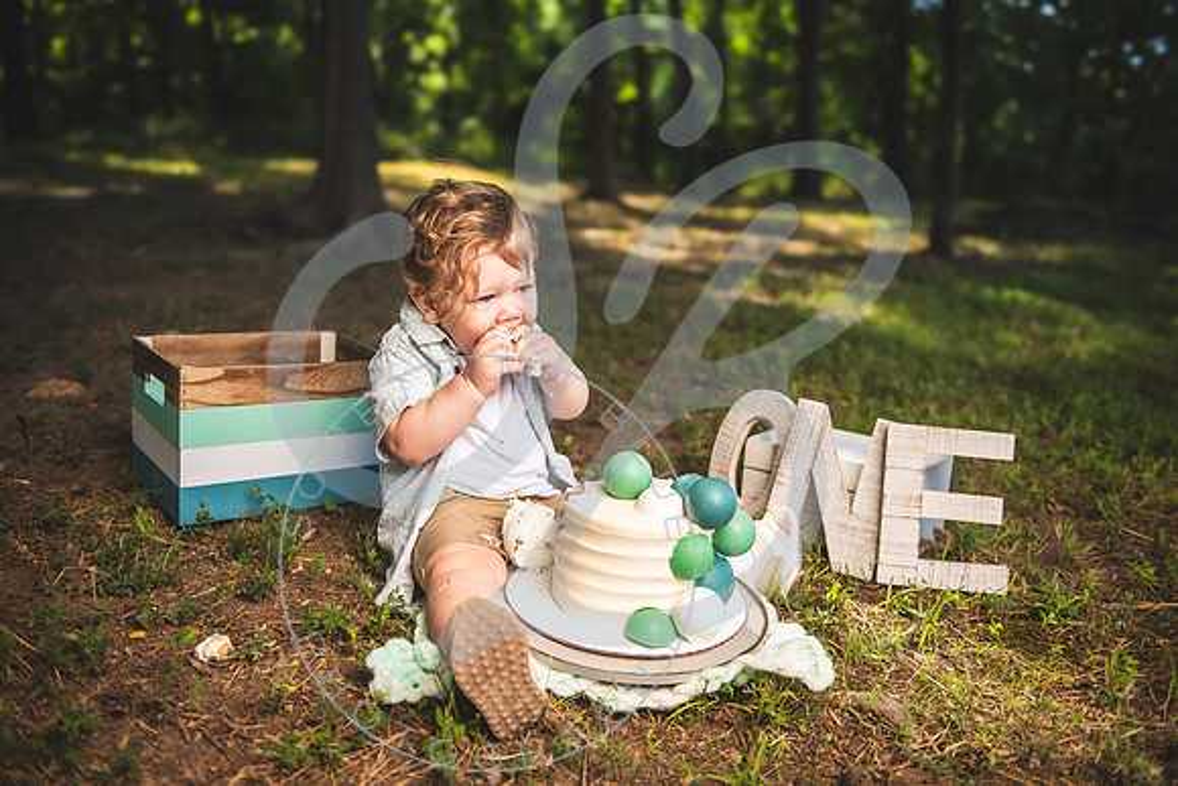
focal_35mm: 31
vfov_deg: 42.3
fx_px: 1015
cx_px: 589
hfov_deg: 60.3
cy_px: 393
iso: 100
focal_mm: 31
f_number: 2.8
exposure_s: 1/800
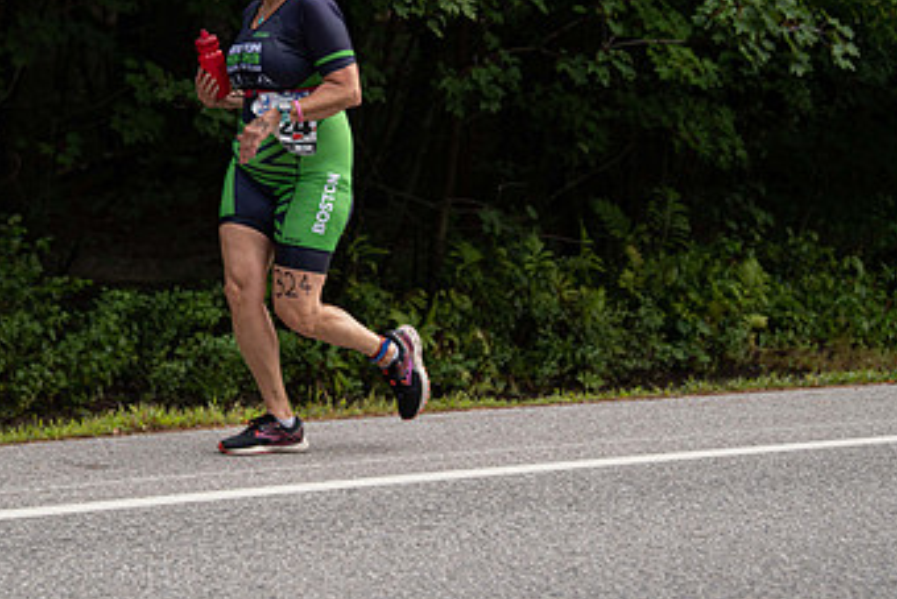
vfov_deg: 8.2
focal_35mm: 167
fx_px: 4163
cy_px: 178
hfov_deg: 12.3
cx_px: 203
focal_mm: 98
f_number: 4
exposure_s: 1/400
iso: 200
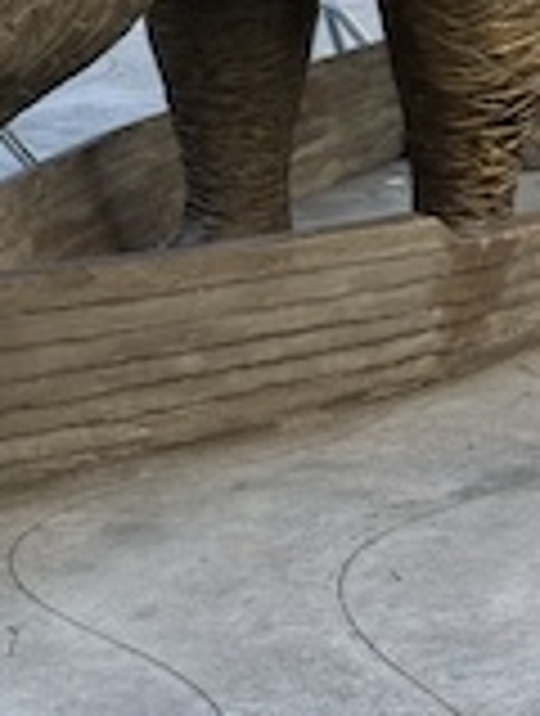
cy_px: -403
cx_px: 216
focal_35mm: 174
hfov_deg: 8.6
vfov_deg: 10.9
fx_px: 3605
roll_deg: -0.1
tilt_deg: +0.5
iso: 32
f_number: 1.6
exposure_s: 1/662
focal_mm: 5.96
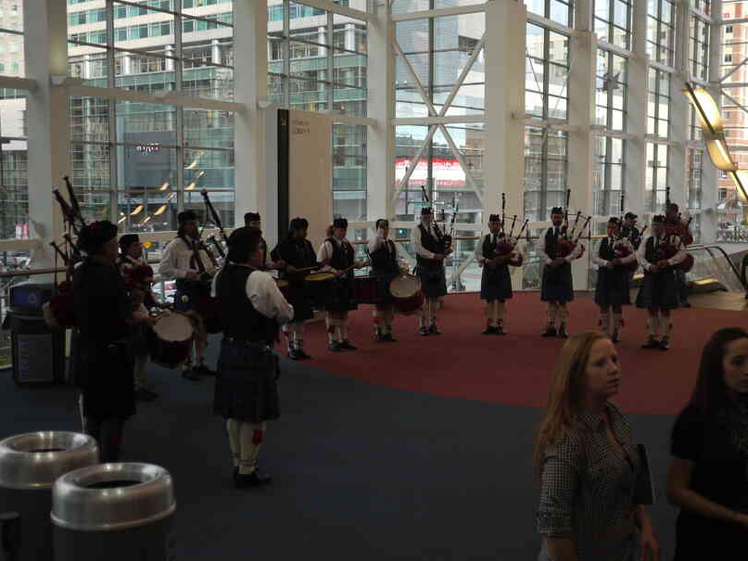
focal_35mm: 47
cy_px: 284
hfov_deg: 40.4
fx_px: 1015
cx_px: 424
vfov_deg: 30.9
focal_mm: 20
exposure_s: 1/250
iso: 250
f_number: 1.7
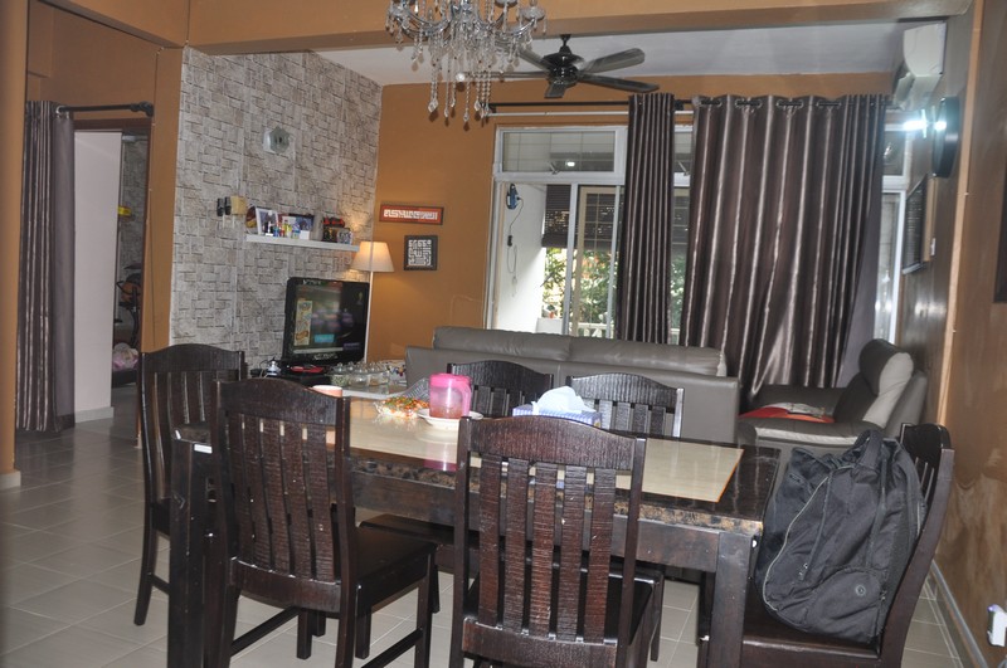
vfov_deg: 47.8
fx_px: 754
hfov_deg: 67.5
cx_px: 504
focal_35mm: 27
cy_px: 334
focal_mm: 18
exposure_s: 1/60
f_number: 3.5
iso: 320
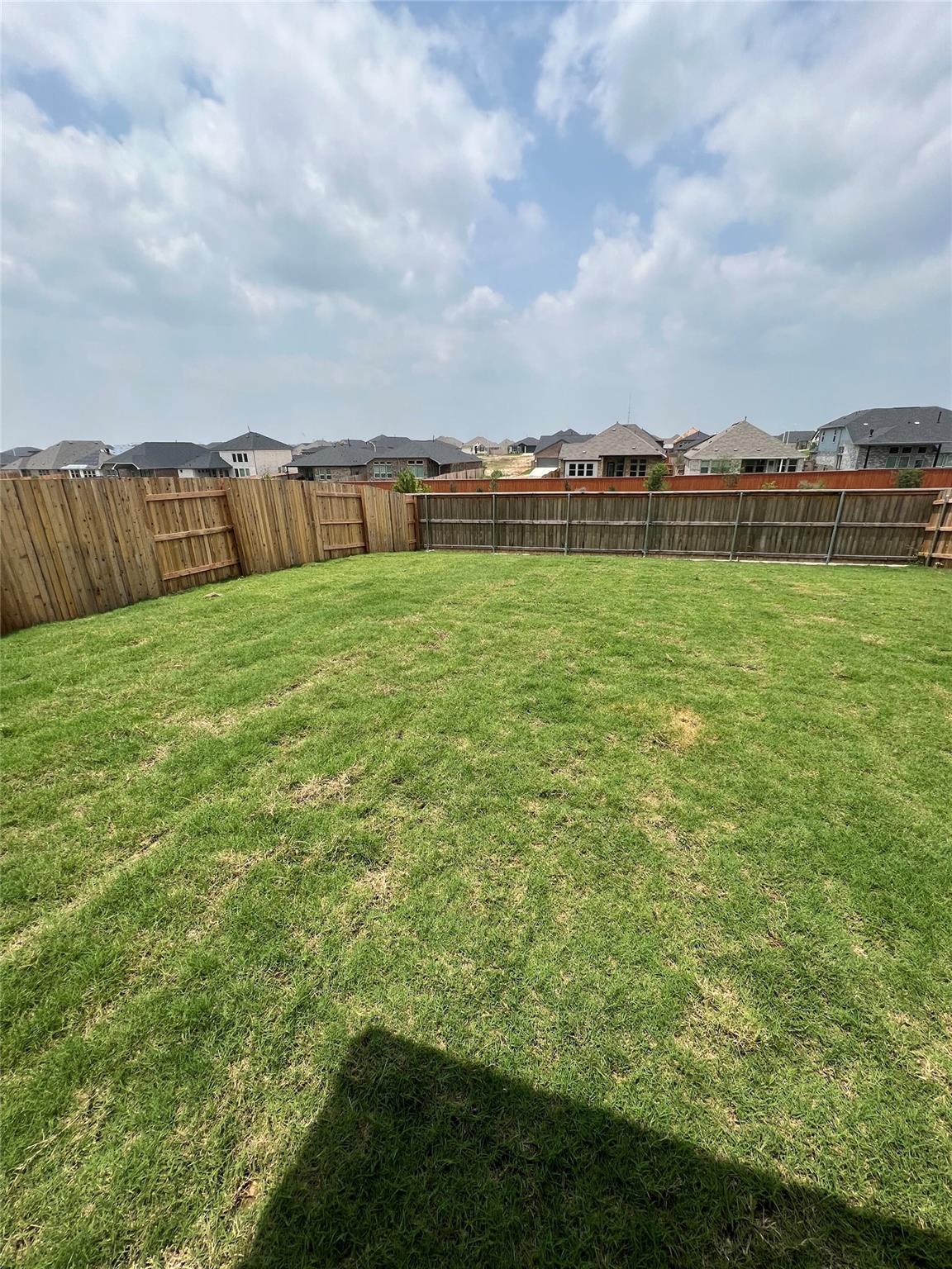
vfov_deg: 106.2
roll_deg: -0.1
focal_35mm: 13
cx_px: 476
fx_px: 477
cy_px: 634
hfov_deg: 89.9
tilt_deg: -20.1
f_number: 1.8
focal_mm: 1.57
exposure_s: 1/1783
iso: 32
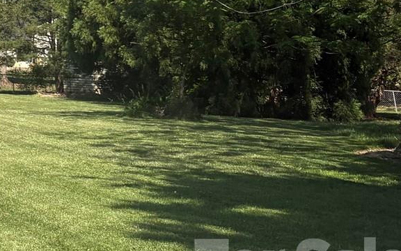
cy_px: -160
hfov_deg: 17.6
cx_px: -297
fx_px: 1071
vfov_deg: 12.5
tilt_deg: +7.6
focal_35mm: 98
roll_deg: +0.9
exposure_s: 1/2538
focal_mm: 5.96
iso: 50
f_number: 1.6
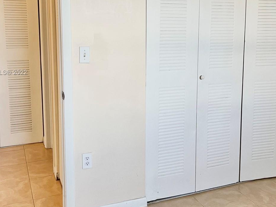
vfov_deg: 32.0
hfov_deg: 41.8
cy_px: 73
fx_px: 359
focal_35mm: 45
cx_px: 171
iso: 125
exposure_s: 1/69
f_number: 1.6
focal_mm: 5.1
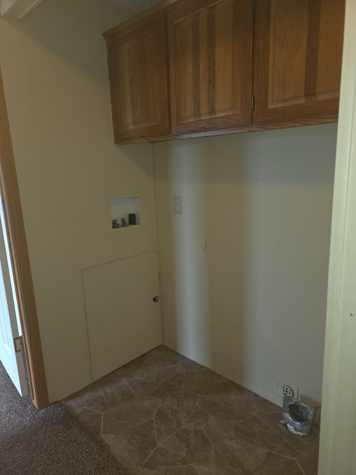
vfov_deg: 73.9
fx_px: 315
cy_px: 238
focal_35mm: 23
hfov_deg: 58.9
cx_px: 178
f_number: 1.7
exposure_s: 1/40
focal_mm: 6.3
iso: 320
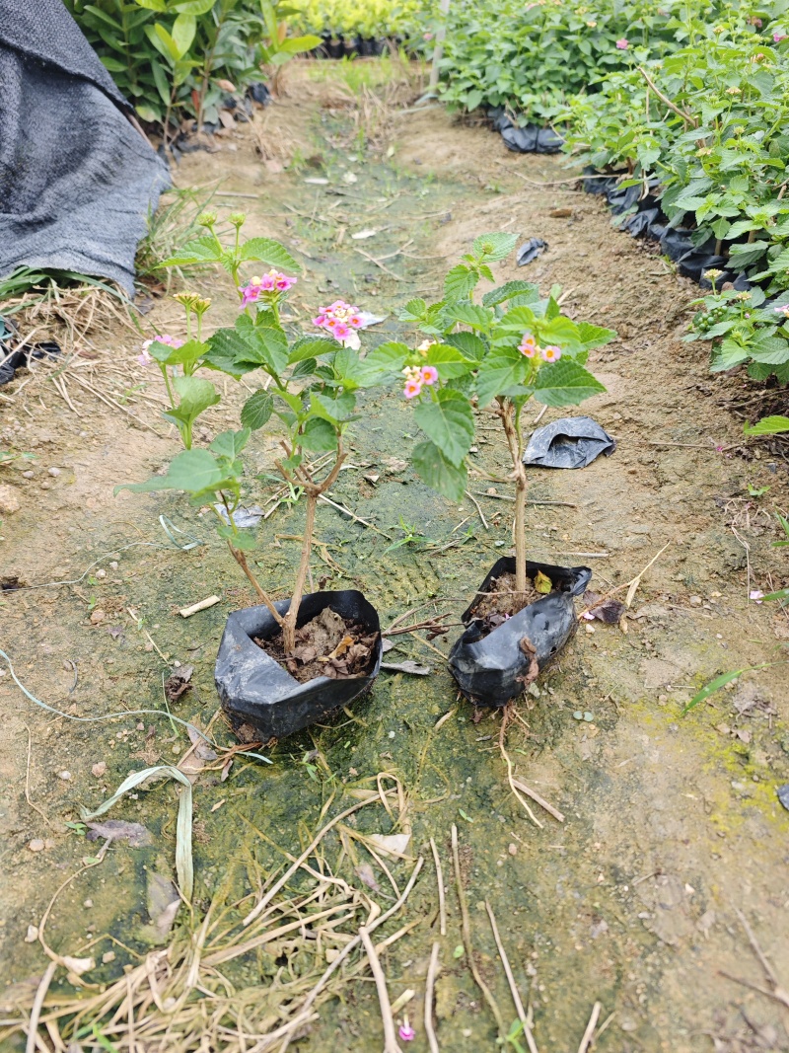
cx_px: 394
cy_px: 526
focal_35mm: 23
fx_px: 699
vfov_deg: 73.9
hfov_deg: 58.9
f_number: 1.6
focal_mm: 6.55
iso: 64
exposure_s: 1/100
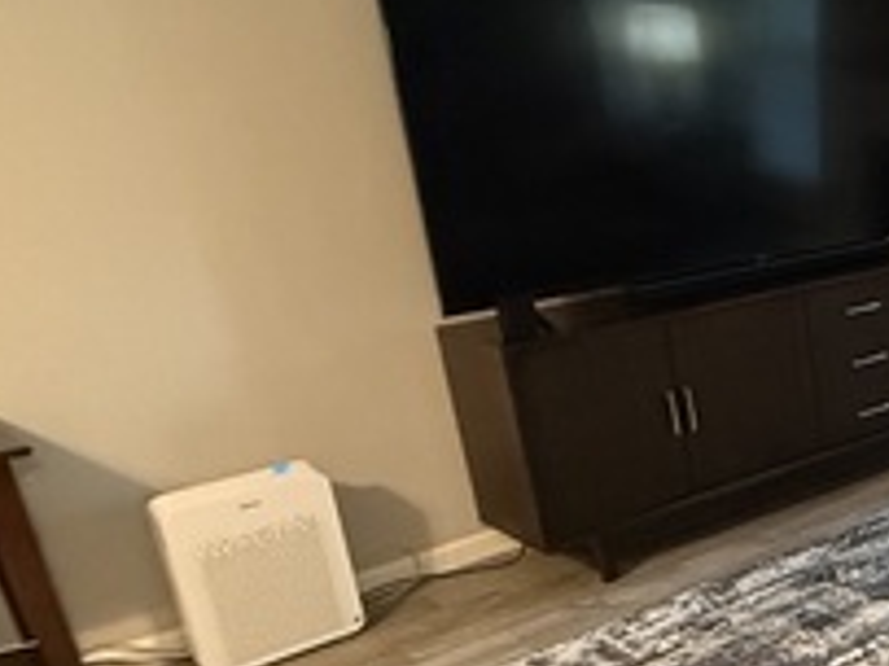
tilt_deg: -15.1
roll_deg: +0.8
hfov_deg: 28.8
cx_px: 1290
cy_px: 359
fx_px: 1181
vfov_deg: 31.5
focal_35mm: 46
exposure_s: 1/60
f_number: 2.2
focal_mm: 2.22
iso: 640
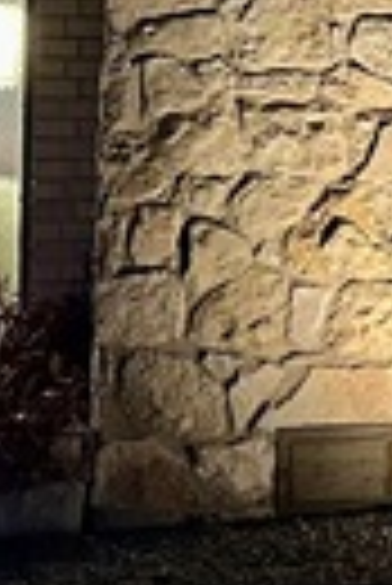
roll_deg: -0.7
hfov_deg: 10.1
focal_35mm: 128
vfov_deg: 15.7
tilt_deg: +2.3
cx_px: 719
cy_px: 0
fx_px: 2085
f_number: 1.78
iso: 800
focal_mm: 6.86
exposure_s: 1/40
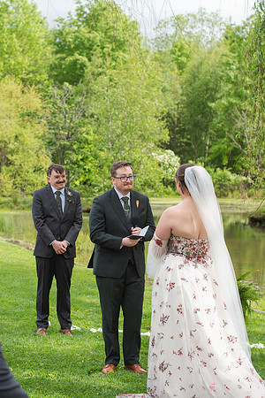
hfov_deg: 18.2
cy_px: 199
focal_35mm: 75
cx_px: 93
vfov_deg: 27.0
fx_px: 827
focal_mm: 50
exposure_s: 1/500
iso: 100
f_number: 3.5
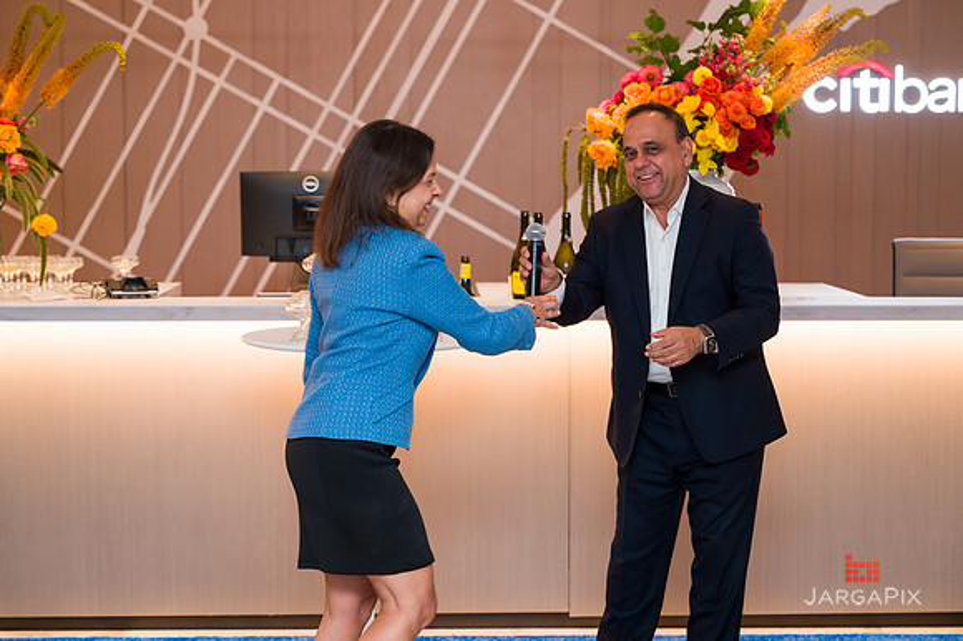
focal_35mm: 67
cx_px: 483
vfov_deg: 20.3
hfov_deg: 30.1
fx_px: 1788
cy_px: 305
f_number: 3.2
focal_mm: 63
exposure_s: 1/160
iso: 800
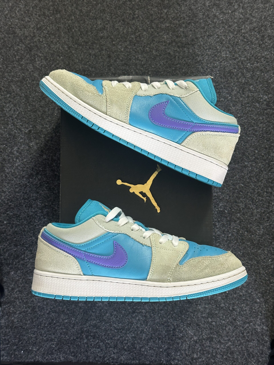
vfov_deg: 39.7
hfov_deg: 30.3
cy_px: 182
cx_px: 137
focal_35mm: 48
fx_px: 507
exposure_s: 1/50
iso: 160
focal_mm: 6.86
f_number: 1.78
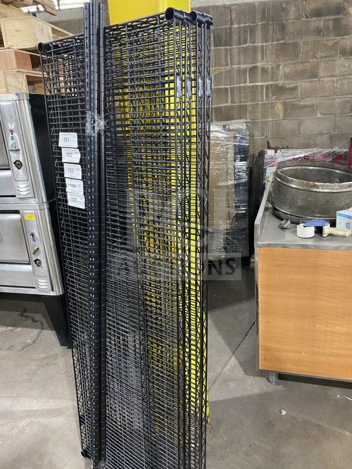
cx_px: 176
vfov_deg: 67.3
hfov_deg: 53.1
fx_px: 352
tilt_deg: -18.9
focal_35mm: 26
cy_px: 234
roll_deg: +3.8
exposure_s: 1/46
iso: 500
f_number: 1.8
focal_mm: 4.25
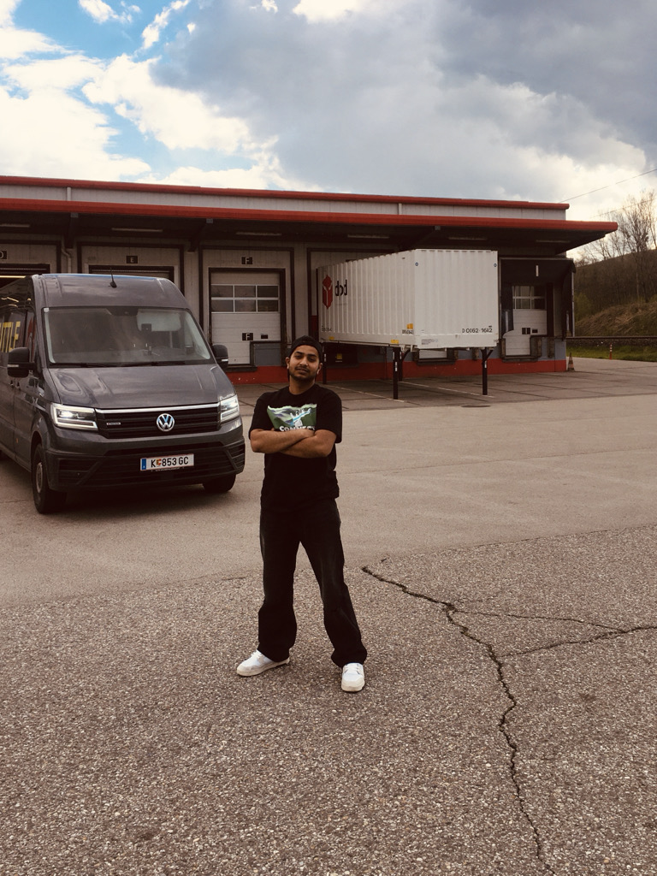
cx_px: 328
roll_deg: +1.0
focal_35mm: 29
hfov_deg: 48.2
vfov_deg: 61.7
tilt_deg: -7.1
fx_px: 734
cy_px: 438
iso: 25
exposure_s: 1/1026
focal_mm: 4.15
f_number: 2.2
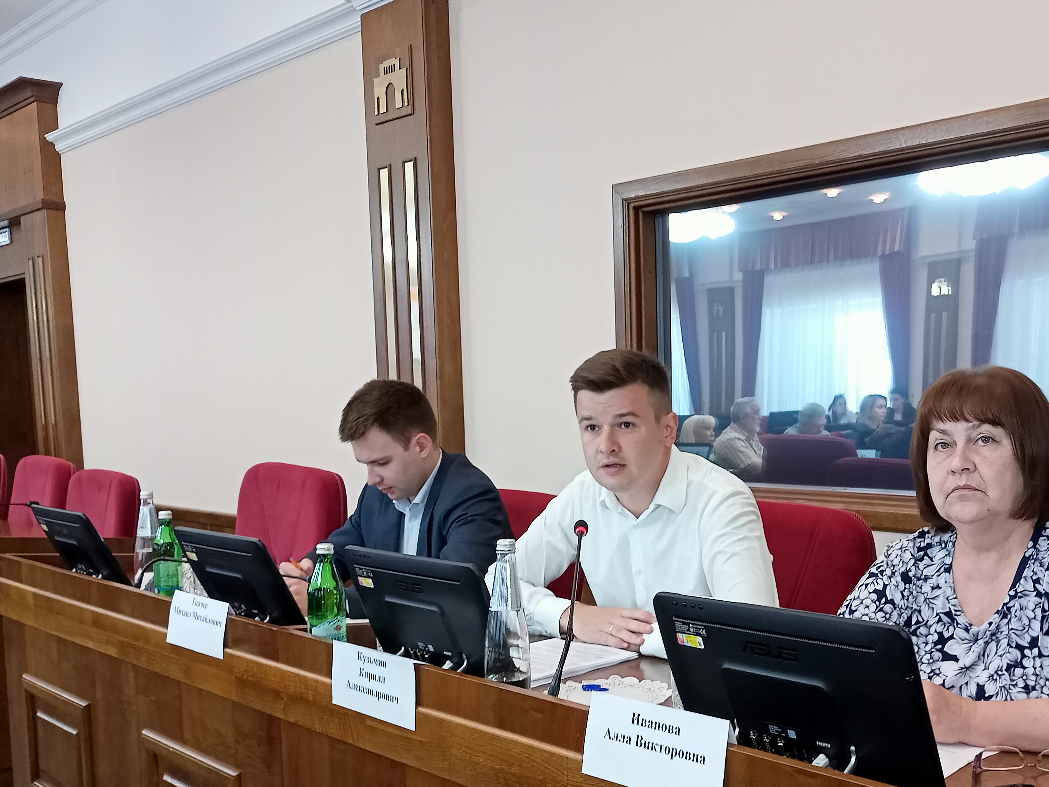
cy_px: 514
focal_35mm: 41
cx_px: 666
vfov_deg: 34.9
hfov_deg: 45.3
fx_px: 1242
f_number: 1.8
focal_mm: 4.69
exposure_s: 1/50
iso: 425
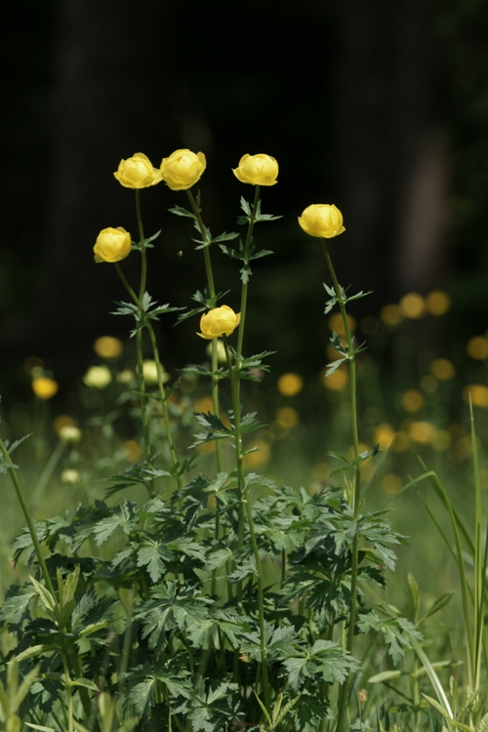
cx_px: 244
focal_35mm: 270
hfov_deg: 5.1
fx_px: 5490
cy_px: 366
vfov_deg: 7.6
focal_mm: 180
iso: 100
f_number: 7.1
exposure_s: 1/320
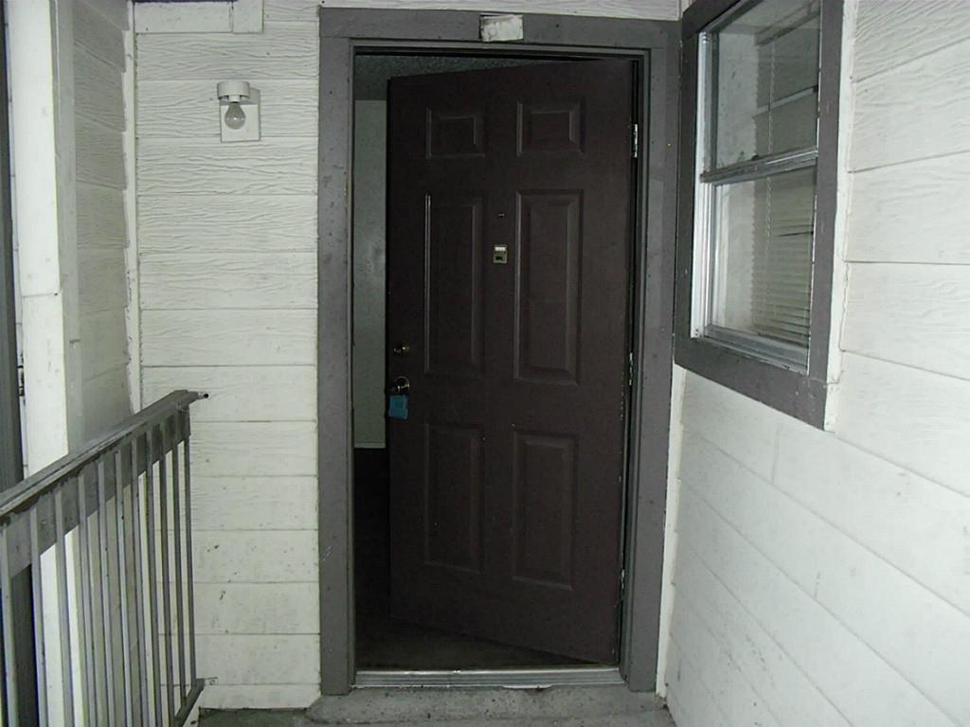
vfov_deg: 39.7
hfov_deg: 51.4
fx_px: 1009
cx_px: 485
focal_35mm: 36
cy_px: 364
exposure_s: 1/60
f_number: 3.1
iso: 400
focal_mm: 6.3
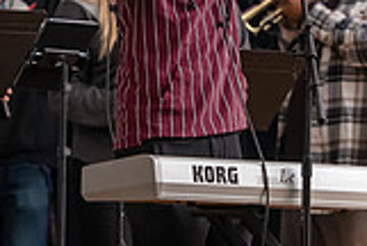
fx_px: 4953
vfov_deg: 2.8
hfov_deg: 4.2
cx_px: 169
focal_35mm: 485
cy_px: 13
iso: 2000
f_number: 3.2
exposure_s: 1/80
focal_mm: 135
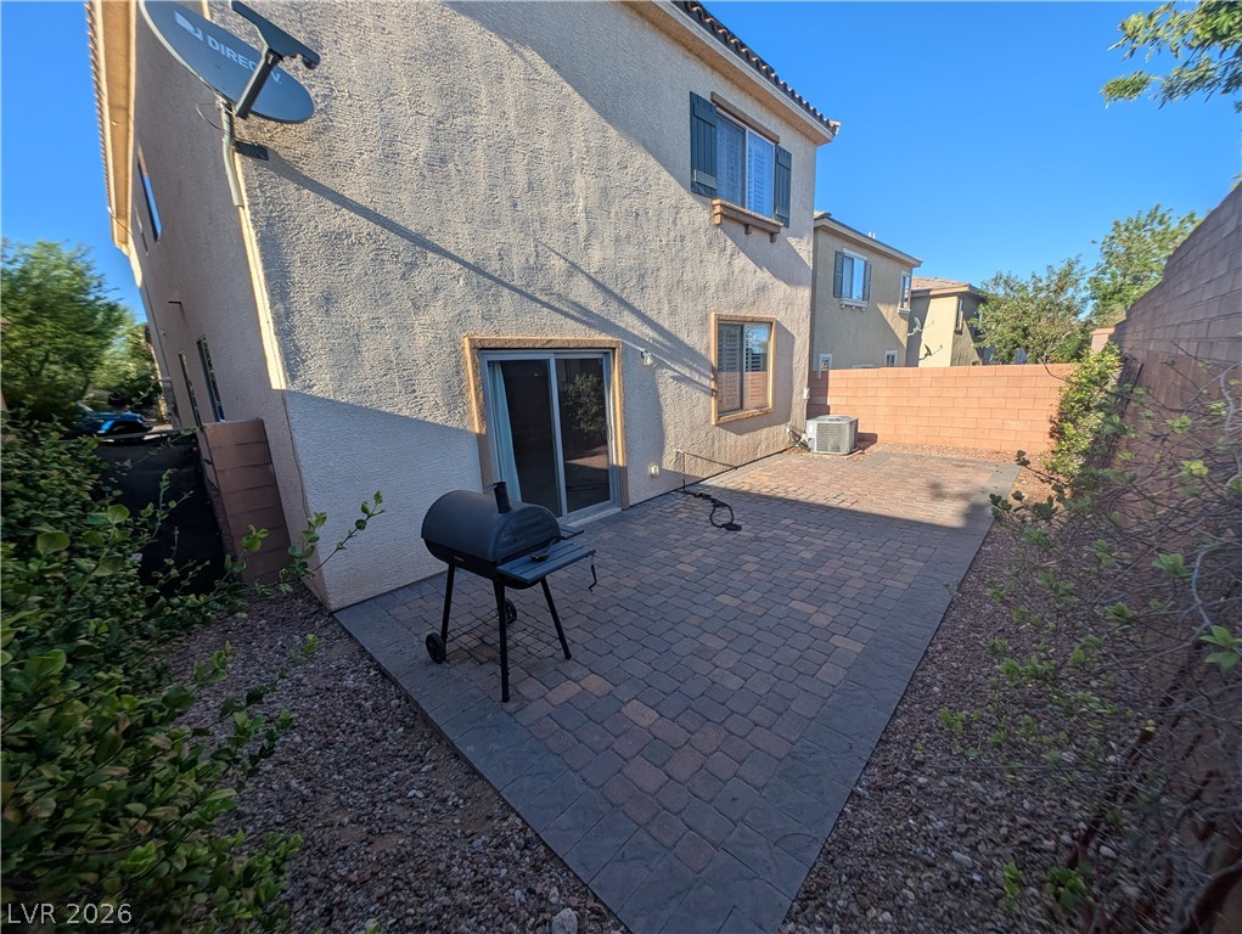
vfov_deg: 94.6
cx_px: 621
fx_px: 431
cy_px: 467
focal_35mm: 12
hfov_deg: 110.5
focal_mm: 2.23
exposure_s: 1/1003
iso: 35
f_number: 1.95
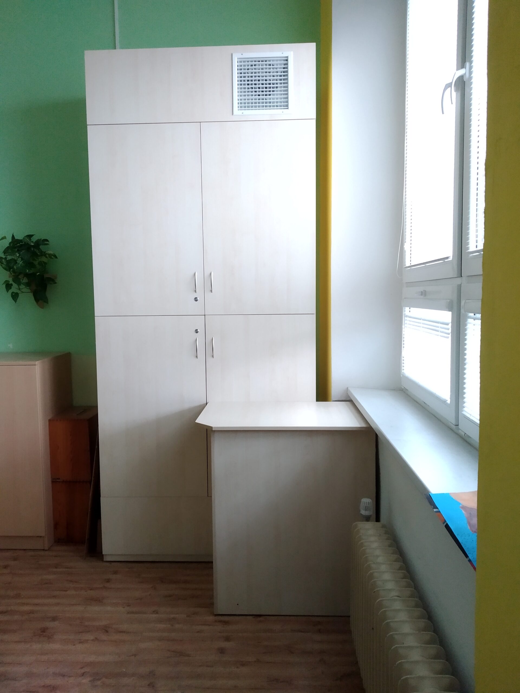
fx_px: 521
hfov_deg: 53.1
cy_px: 346
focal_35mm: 26
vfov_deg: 67.3
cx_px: 260
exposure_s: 1/33
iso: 400
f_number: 2.2
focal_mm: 3.82
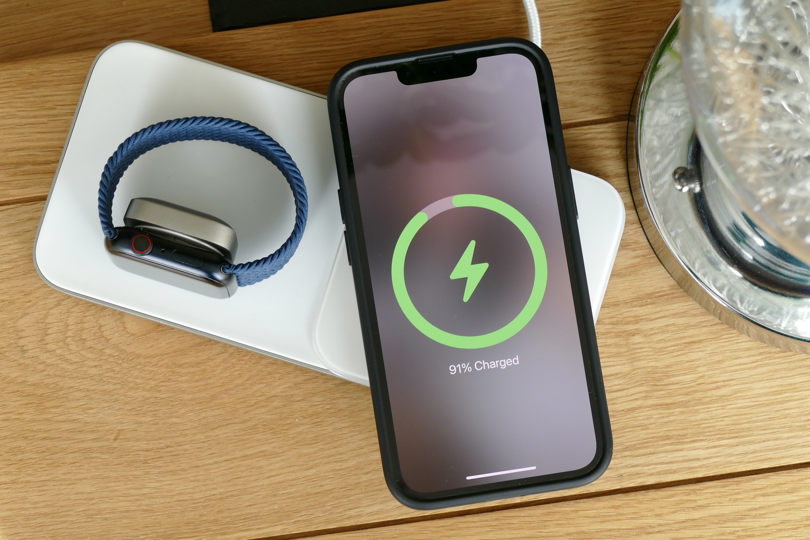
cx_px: 405
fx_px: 2520
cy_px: 270
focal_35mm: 112
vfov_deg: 12.2
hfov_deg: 18.3
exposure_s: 1/80
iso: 200
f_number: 4.5
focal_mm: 40.84
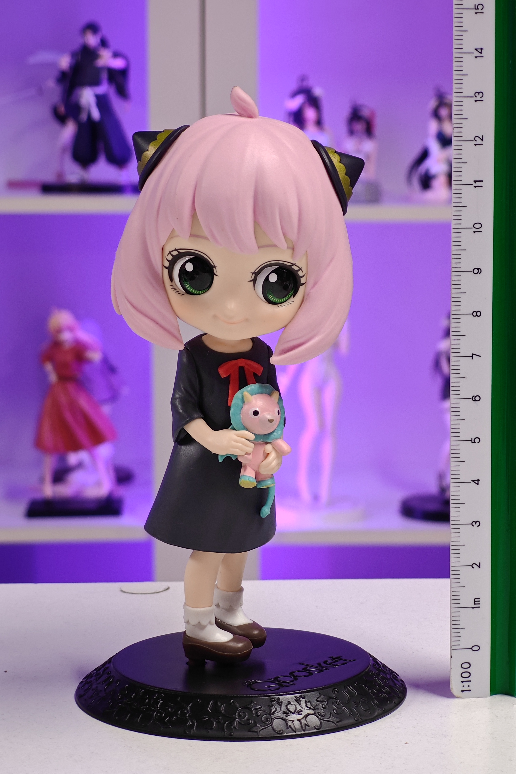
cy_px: 390
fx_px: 1806
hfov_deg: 16.3
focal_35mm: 84
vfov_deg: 24.2
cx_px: 290
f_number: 2.4
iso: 400
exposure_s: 1/18.7
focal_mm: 7.48
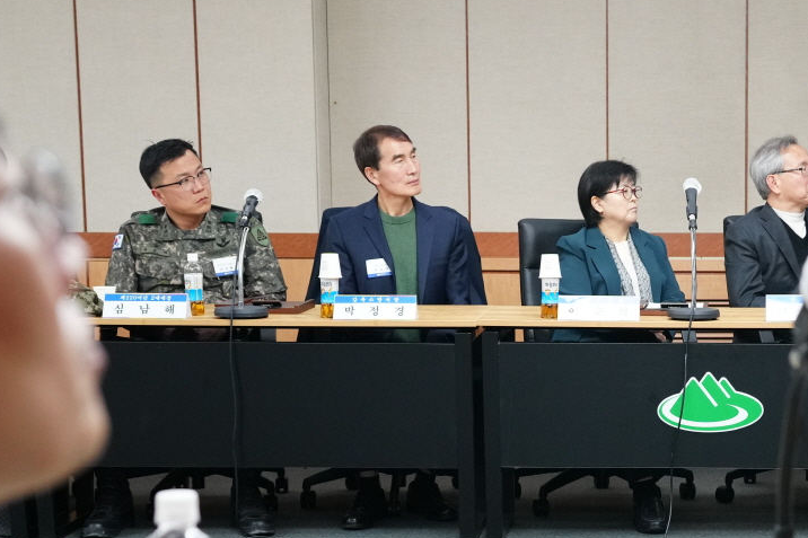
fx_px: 1975
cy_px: 434
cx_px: 676
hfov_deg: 22.7
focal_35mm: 88
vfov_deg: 15.4
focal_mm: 35
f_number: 3.2
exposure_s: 1/160
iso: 2500
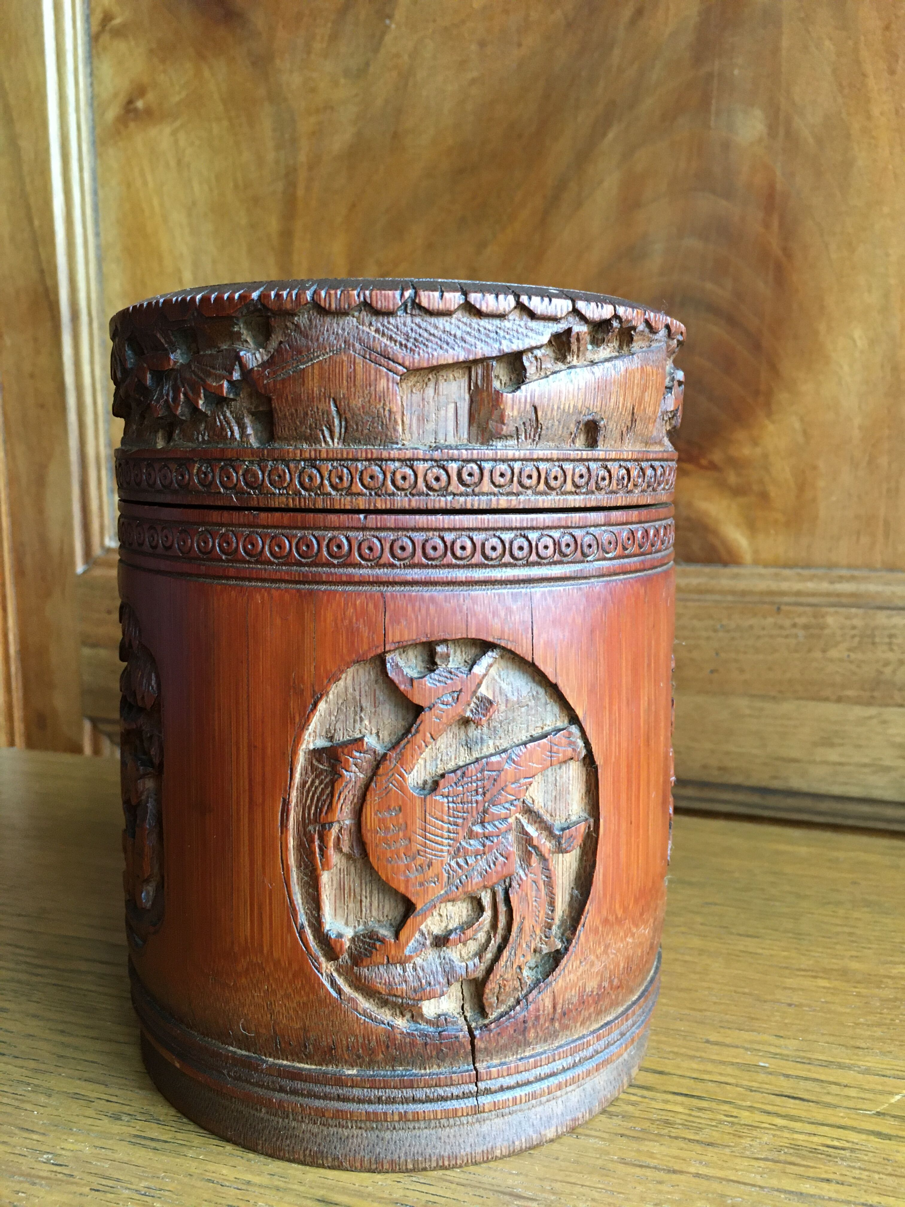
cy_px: 604
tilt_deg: -5.9
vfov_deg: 61.7
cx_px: 452
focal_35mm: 29
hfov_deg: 48.2
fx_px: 1011
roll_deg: -1.5
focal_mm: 4.15
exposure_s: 1/33
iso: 160
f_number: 2.2
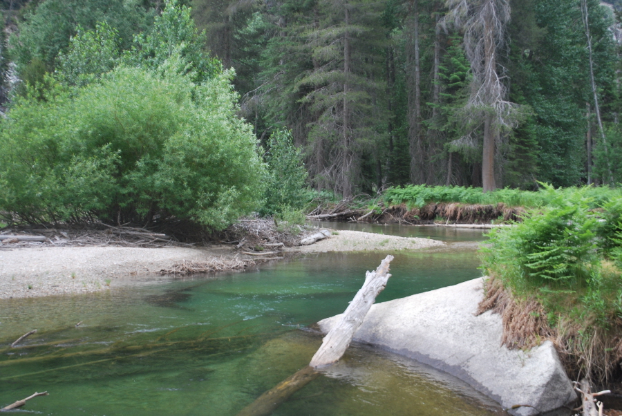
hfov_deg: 38.8
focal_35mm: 51
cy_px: 208
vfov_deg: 26.5
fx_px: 882
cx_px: 311
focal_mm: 34
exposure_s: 1/100
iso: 200
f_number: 5
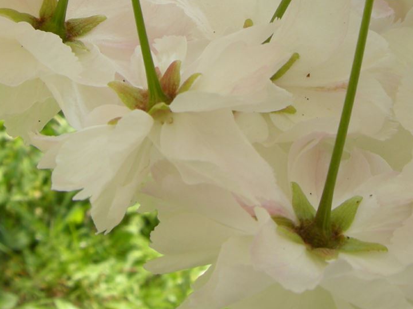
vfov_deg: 14.7
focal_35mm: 97
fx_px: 1157
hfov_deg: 20.2
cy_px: -76
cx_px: 220
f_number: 4.8
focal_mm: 7.5
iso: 64
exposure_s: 1/132
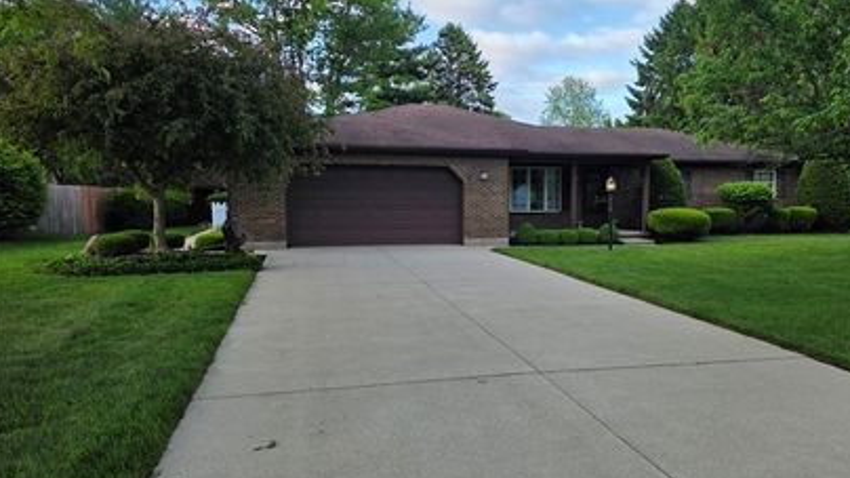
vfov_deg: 37.7
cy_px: 258
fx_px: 699
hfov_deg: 62.0
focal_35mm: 31
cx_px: 515
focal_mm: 6.25
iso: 25
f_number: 1.7
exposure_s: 1/359
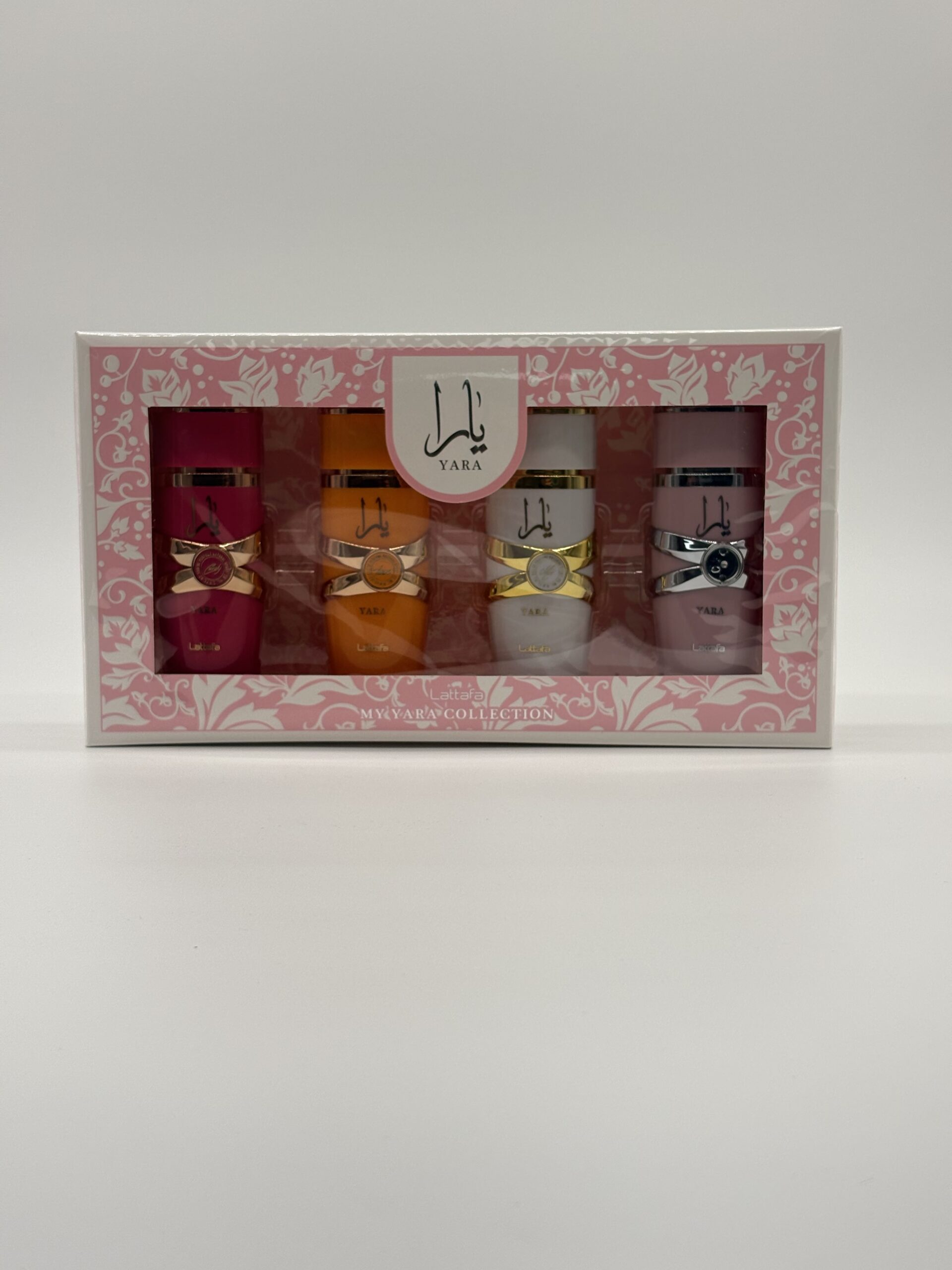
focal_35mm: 52
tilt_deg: -6.0
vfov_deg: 36.8
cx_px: 476
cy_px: 635
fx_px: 1907
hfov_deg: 28.0
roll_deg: +0.5
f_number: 1.6
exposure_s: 1/612
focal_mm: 5.96
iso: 32
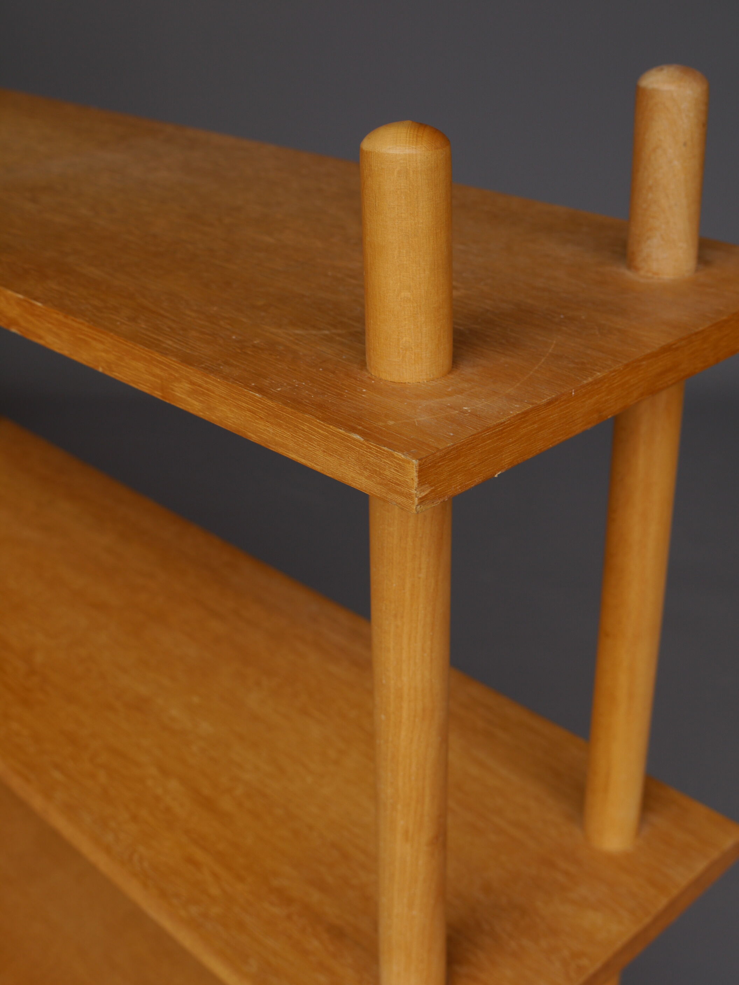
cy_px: 492
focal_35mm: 46
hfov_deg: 31.5
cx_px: 370
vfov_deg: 41.2
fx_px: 1309
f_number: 5
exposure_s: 1/100
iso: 100
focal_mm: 23
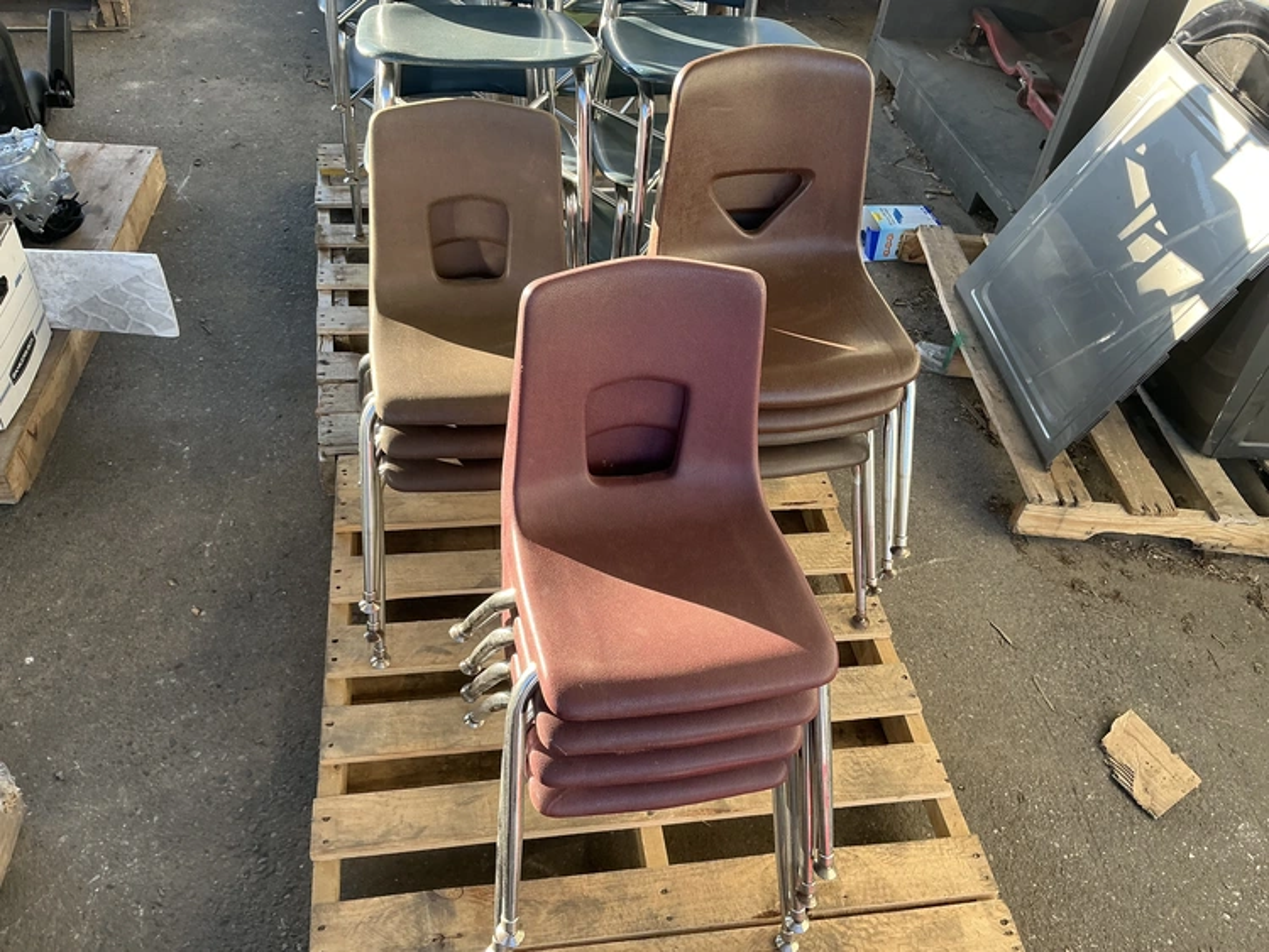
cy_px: 476
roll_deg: -6.7
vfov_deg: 49.8
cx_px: 634
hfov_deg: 63.4
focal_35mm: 28
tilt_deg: -41.2
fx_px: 1027
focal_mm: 3
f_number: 1.8
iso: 25
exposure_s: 1/122
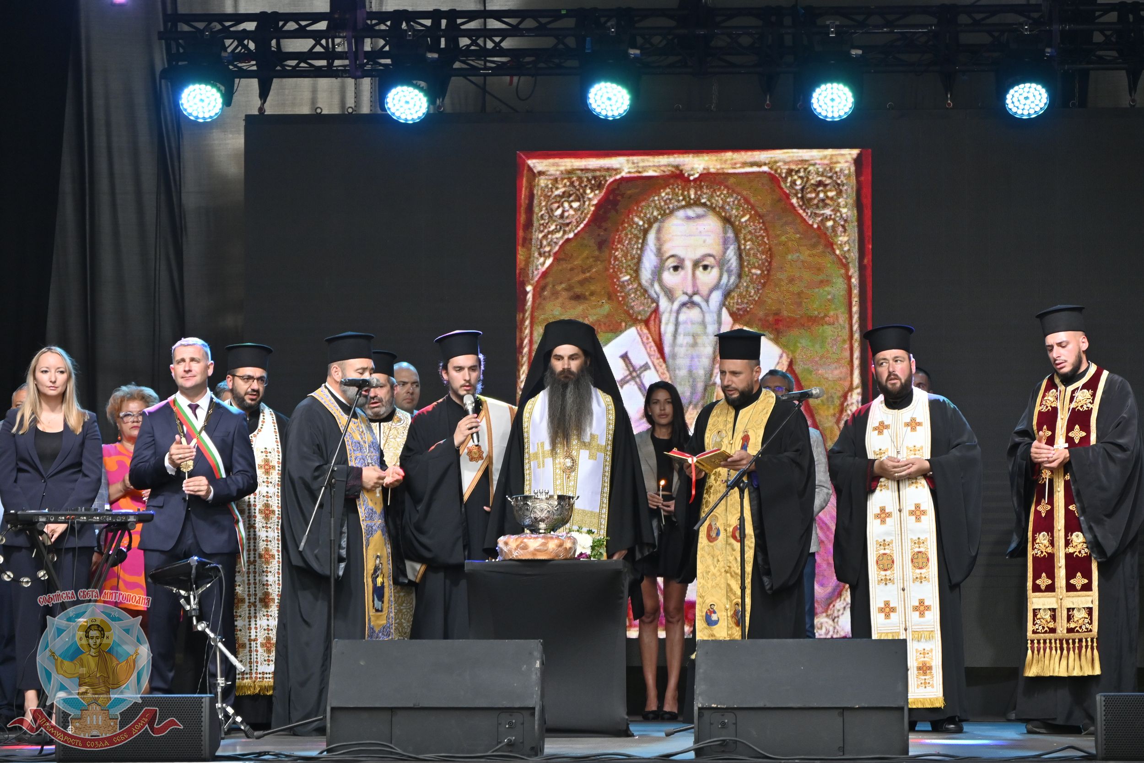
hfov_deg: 17.7
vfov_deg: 11.9
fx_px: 3670
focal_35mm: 116
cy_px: 382
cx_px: 572
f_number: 5.3
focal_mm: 77
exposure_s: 1/160
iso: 720
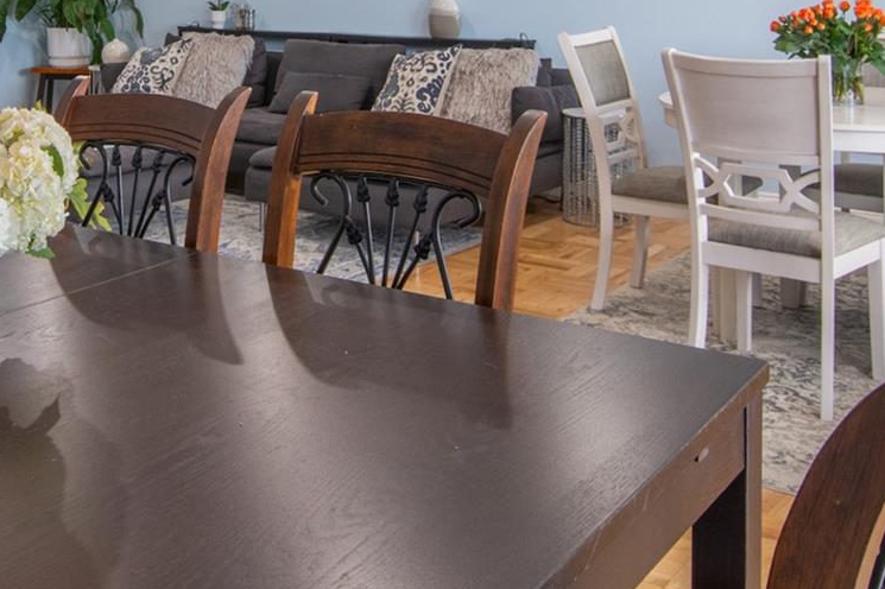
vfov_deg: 27.1
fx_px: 1115
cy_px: -59
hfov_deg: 41.7
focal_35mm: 45
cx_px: 196
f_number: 11
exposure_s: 1/15
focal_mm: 11
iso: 640
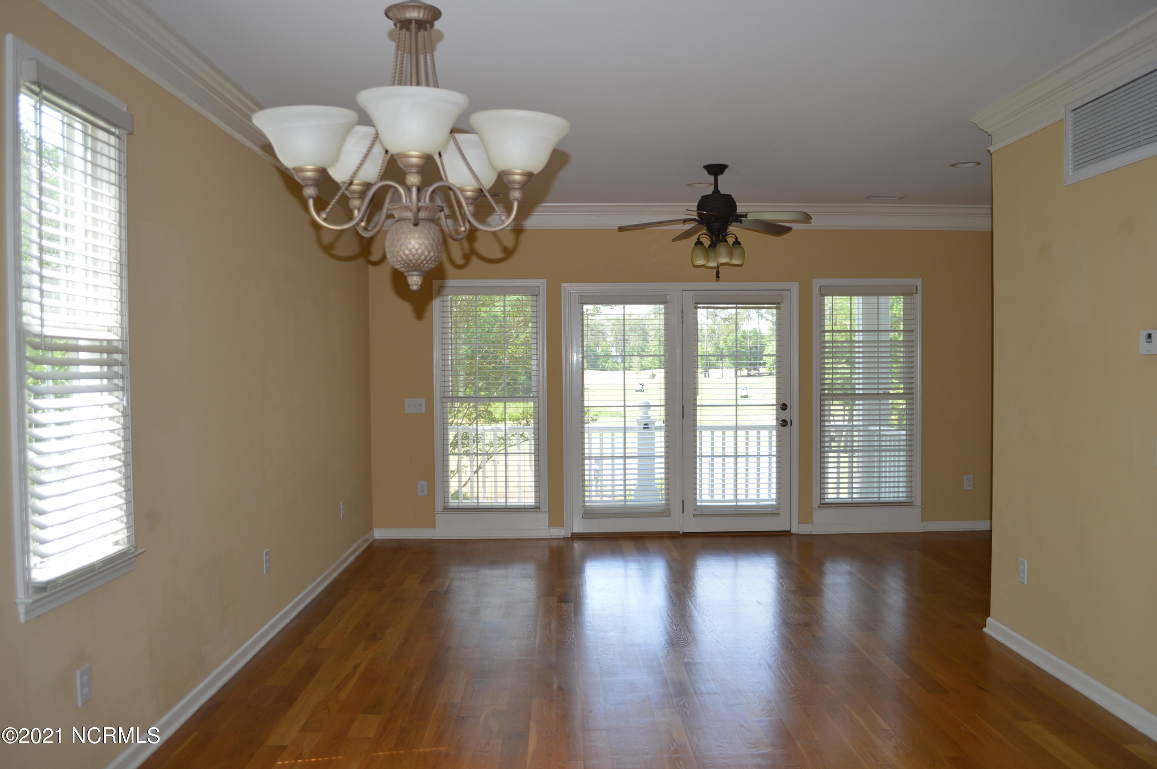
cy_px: 384
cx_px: 578
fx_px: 867
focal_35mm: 27
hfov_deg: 67.4
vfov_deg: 47.8
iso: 100
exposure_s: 1/100
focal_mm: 18
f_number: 3.5
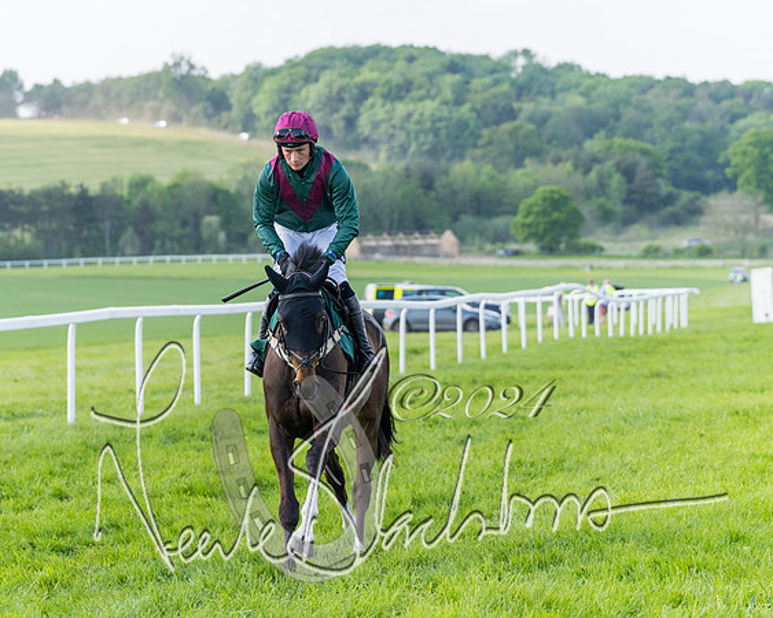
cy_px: 289
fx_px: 3898
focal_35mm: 170
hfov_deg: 11.3
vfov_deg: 9.1
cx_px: 332
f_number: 4
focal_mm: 103
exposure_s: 1/2000
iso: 500
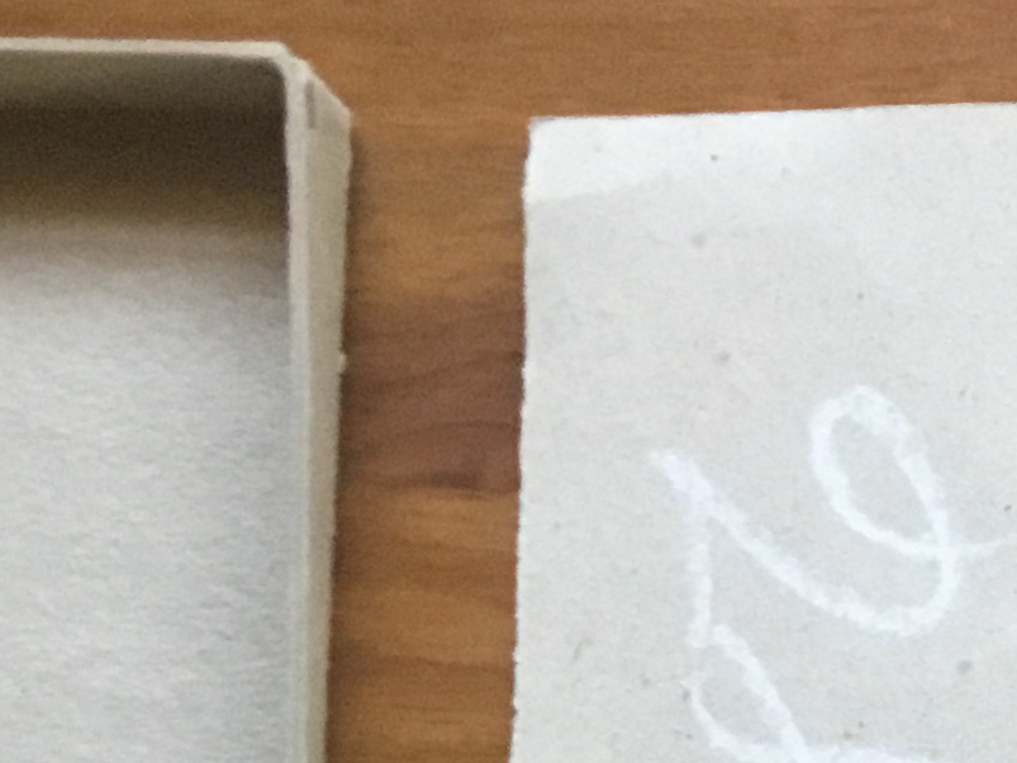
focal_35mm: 126
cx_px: 1662
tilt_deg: -84.7
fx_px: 3701
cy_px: 1086
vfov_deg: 11.4
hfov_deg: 14.3
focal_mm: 3.3
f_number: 2.4
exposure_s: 1/30
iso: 125
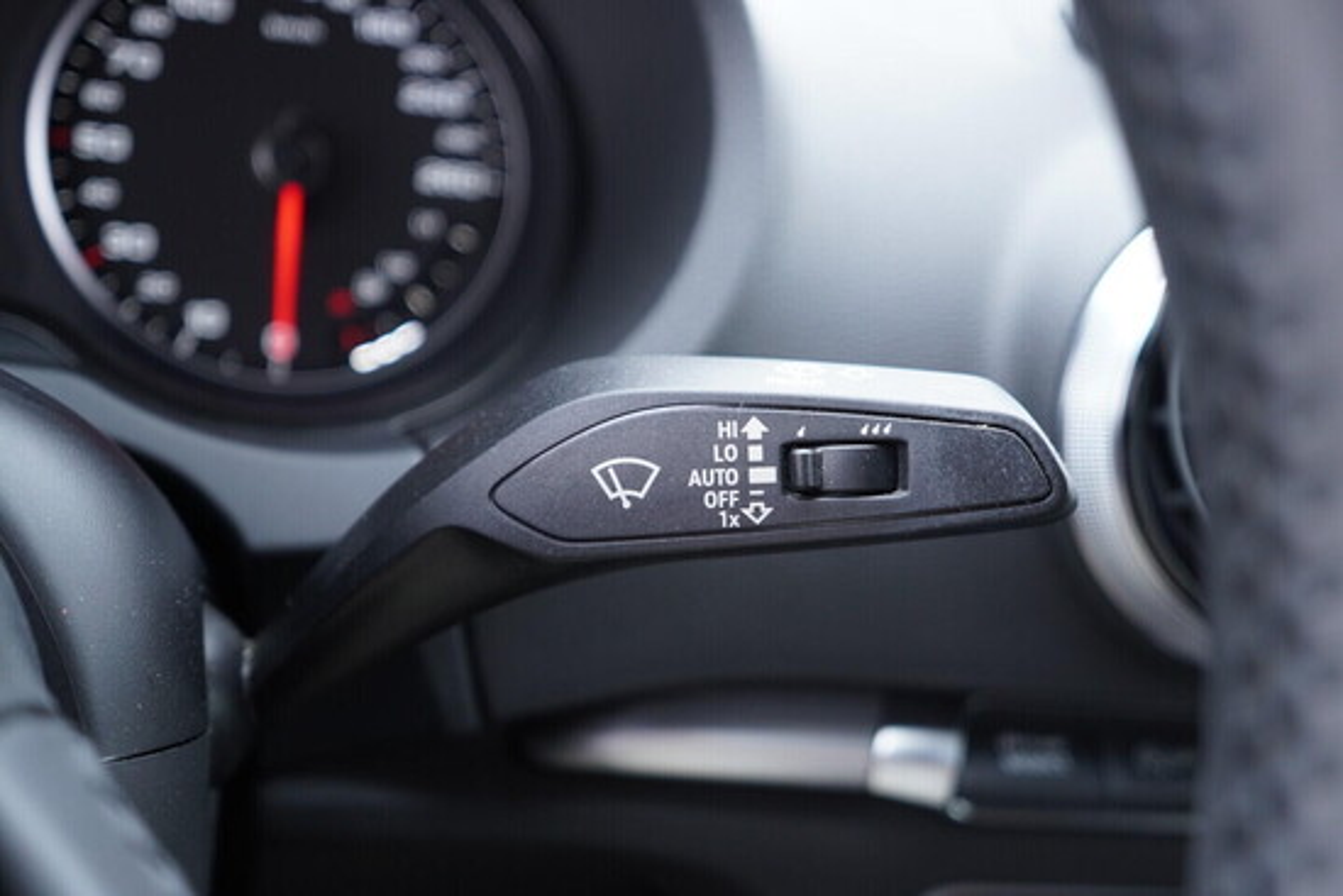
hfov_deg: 53.1
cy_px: 448
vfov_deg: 36.9
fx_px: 1343
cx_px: 672
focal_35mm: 36
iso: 500
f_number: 2.8
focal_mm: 24
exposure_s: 1/40
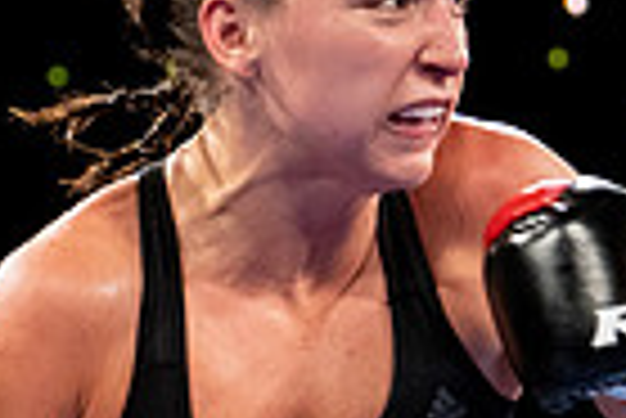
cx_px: 775
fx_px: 5605
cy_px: 515
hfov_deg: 6.3
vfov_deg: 4.3
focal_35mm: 322
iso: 3200
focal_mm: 70
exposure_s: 1/800
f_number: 4
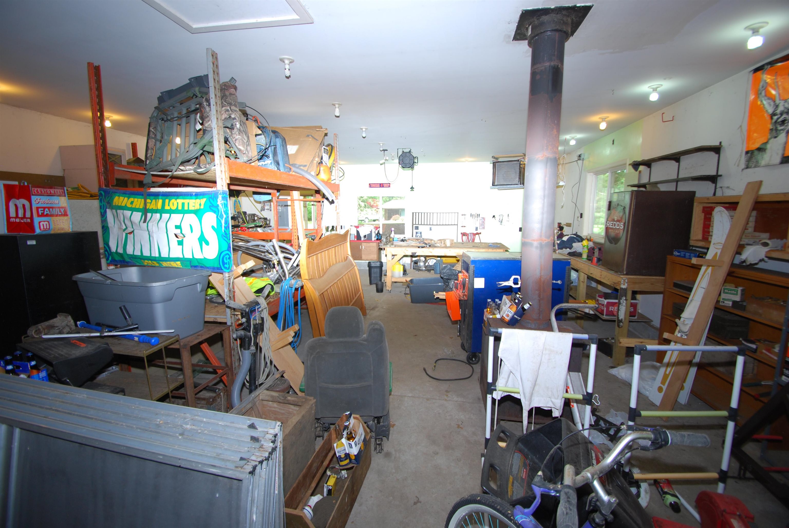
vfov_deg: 77.5
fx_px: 329
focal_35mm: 15
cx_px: 394
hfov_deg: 100.3
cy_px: 264
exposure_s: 1/60
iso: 200
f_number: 4
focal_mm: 10
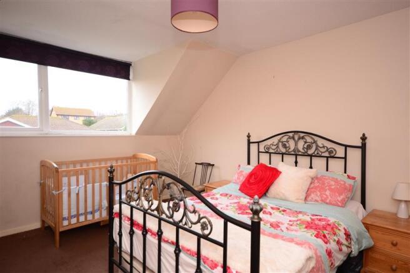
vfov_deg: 59.5
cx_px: 205
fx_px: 239
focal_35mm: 21
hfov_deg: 81.2
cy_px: 136
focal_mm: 14
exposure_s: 1/30
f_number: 5.6
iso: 400
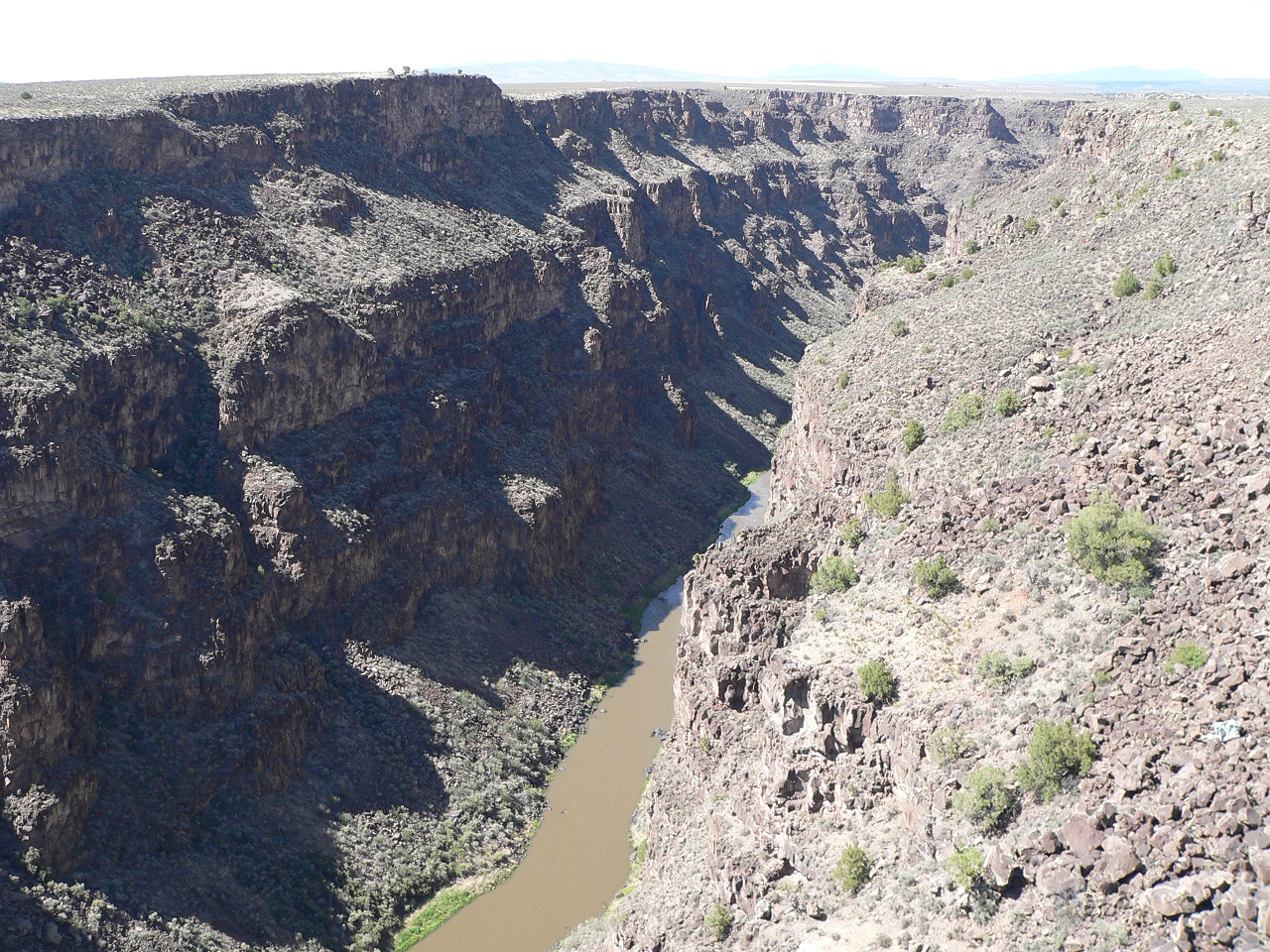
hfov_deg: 51.4
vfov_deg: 39.7
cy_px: 476
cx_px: 635
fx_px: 1321
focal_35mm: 36
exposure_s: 1/200
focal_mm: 6
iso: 80
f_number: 4
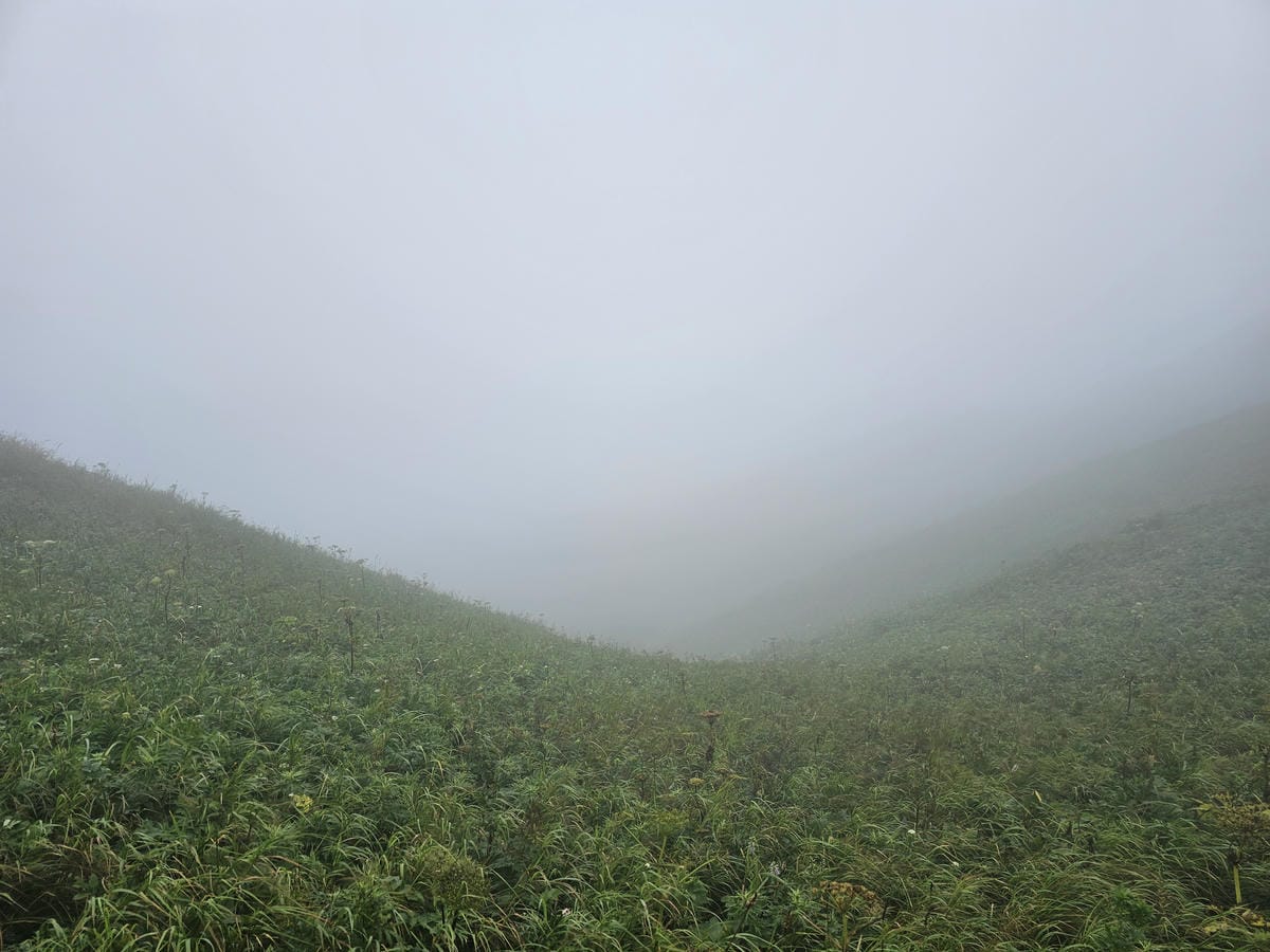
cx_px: 635
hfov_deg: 73.9
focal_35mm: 23
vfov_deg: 58.9
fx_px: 844
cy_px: 476
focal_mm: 6.3
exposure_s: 1/507
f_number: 1.7
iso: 10
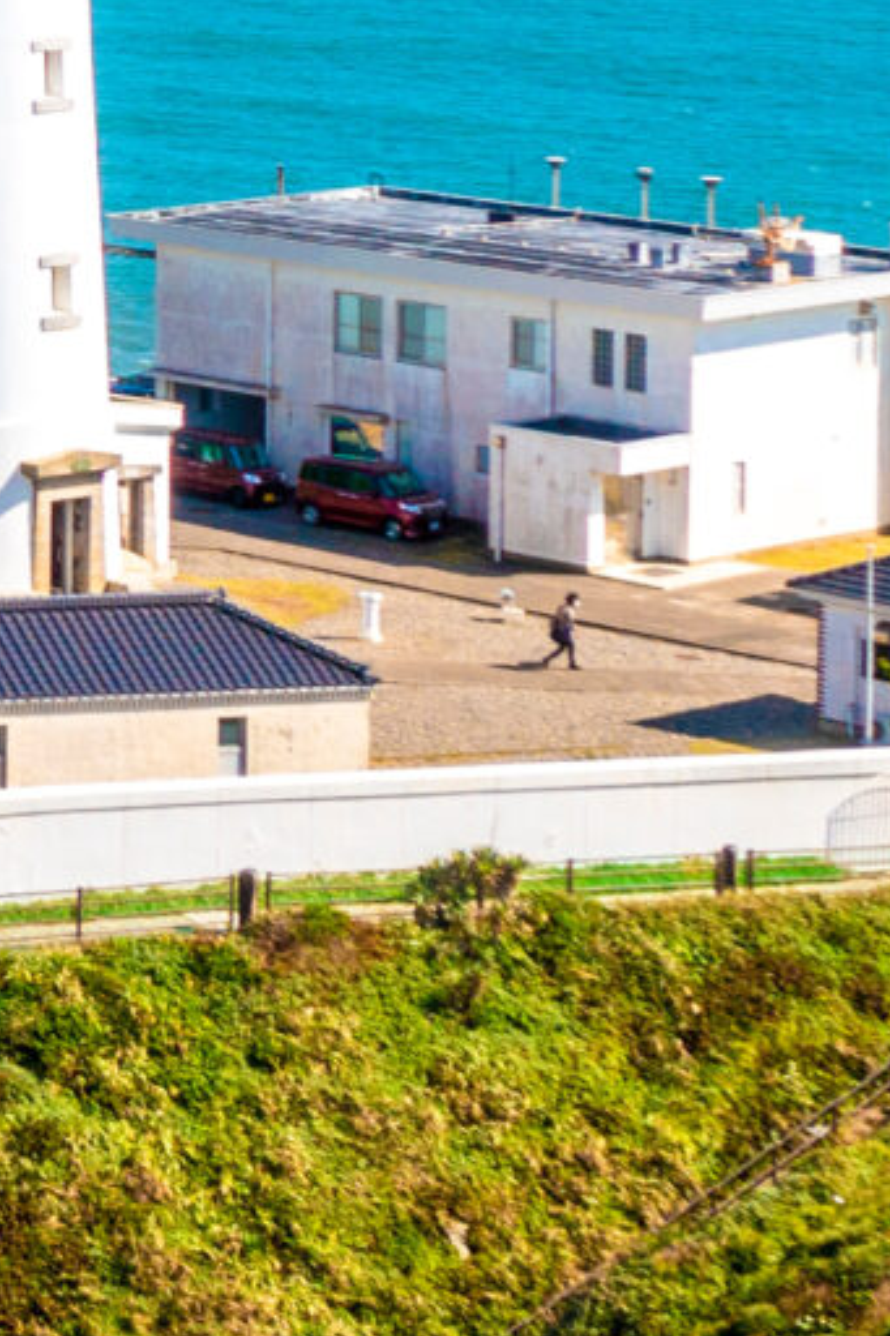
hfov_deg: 8.9
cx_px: -1232
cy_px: -330
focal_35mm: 140
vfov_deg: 14.1
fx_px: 5195
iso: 100
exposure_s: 1/800
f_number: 4.5
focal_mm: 10.3
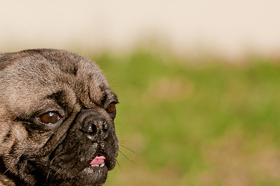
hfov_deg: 5.9
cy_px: 106
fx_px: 2725
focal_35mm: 351
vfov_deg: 3.9
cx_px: 95
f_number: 5
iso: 250
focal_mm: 165
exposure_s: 1/1000
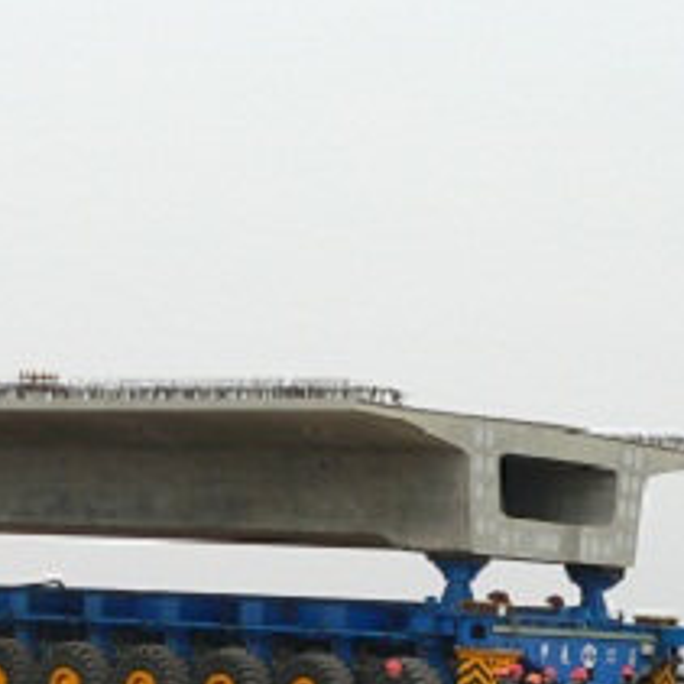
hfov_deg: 12.6
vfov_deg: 12.6
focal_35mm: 138
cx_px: 147
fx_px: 3085
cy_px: 486
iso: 100
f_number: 4
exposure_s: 1/500
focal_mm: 12.1
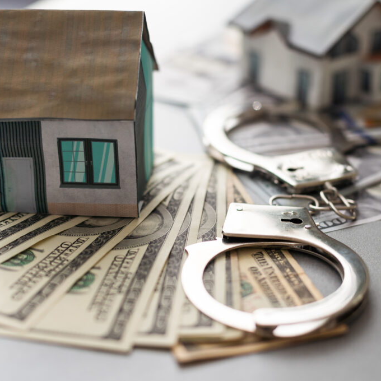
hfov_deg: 26.8
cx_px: 245
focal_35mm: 64
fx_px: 797
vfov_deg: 26.9
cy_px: 191
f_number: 2.8
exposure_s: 1/50
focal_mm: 50
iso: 200
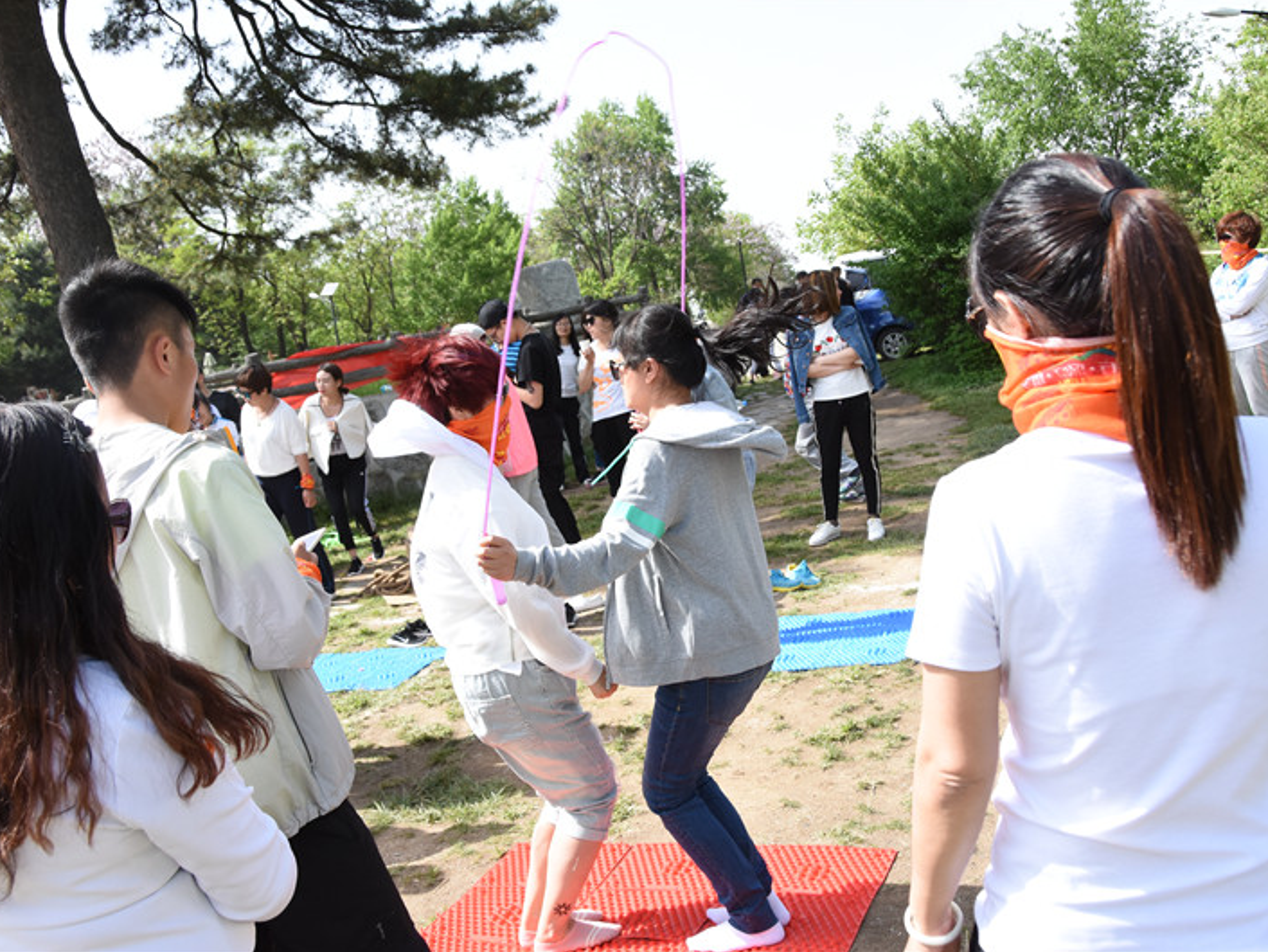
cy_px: 474
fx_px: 1319
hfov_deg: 51.3
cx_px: 594
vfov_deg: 39.7
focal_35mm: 36
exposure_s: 1/1000
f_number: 6.3
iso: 640
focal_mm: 22
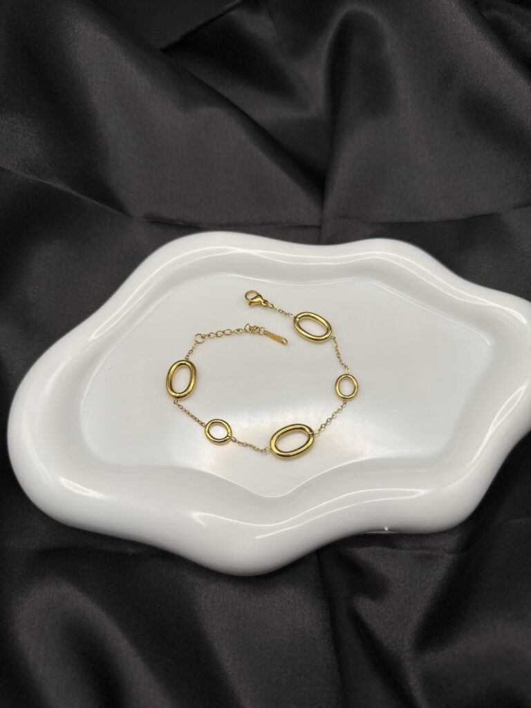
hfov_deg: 56.8
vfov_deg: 71.6
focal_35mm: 24
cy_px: 354
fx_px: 491
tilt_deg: -60.5
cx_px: 266
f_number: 1.78
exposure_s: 1/121
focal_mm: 6.76
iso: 160
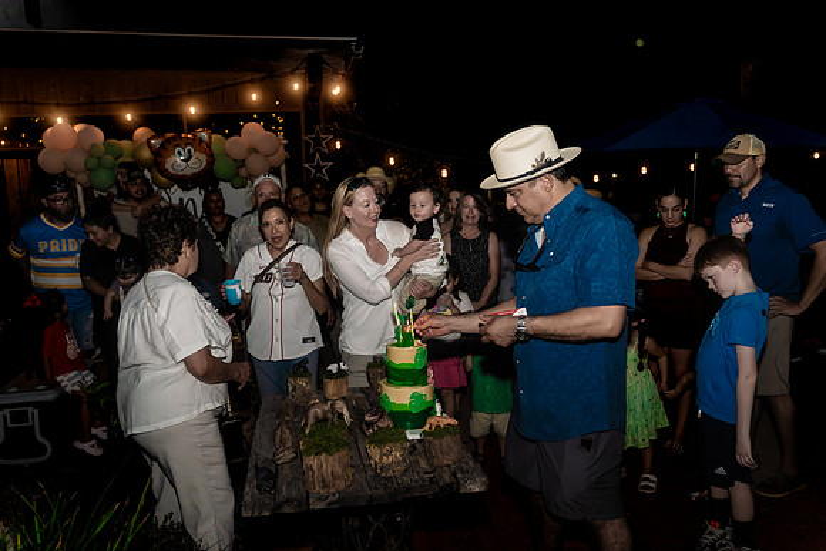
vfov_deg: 46.4
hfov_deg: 65.5
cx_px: 413
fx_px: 643
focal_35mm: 28
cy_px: 276
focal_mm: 28
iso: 2000
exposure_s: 1/200
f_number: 3.2
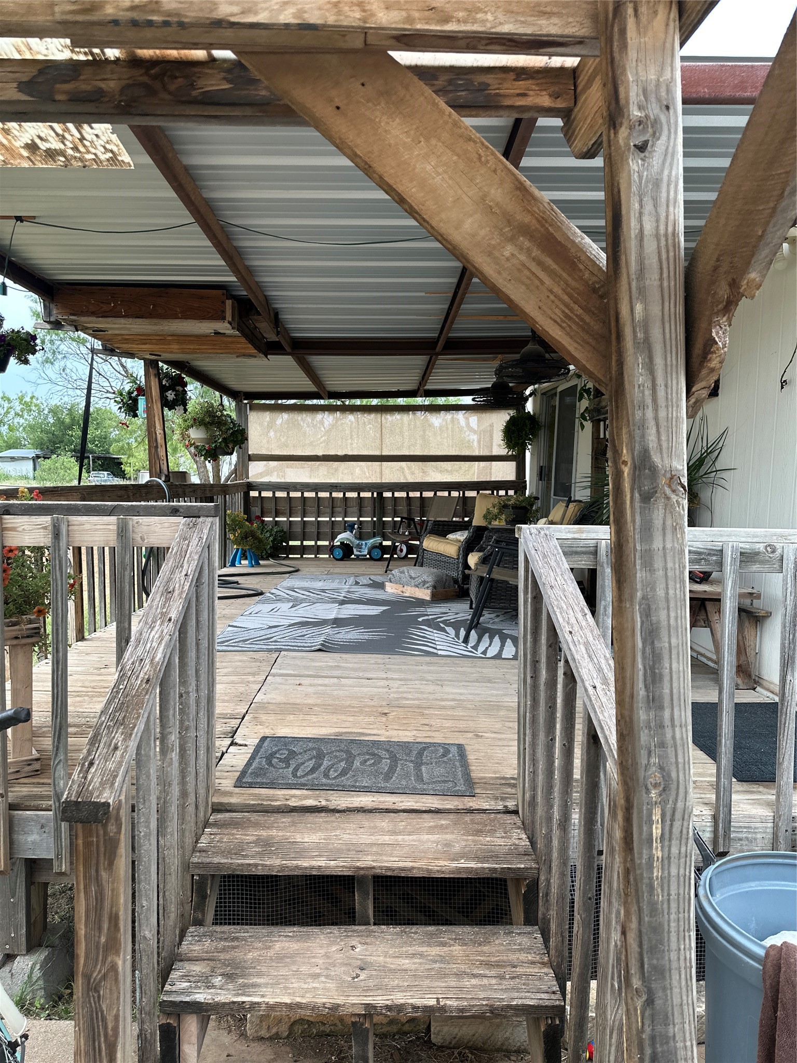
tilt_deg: -3.1
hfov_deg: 56.8
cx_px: 398
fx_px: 737
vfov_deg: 71.6
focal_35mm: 24
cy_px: 532
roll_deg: -0.5
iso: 64
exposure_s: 1/210
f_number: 1.78
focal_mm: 6.86
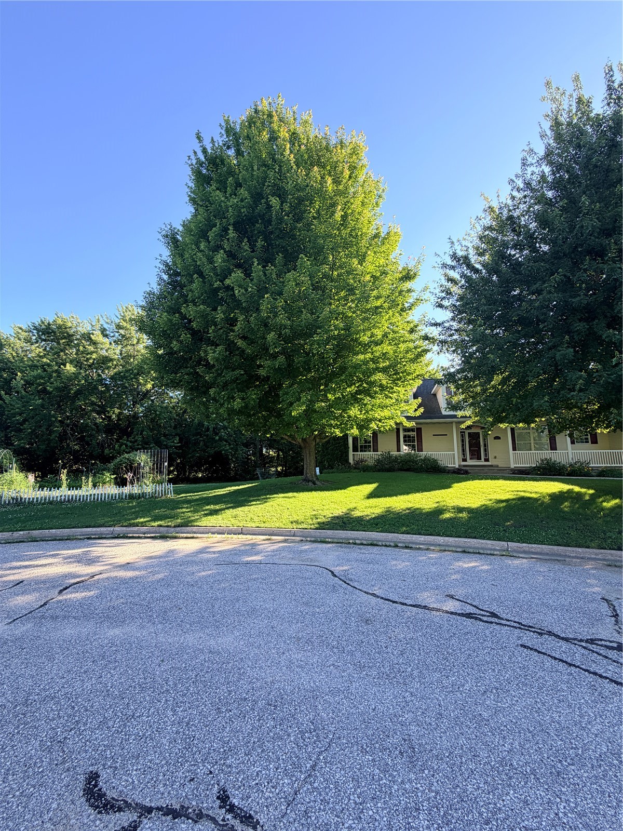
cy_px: 416
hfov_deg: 85.7
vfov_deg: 102.1
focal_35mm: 14
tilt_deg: +8.5
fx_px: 336
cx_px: 312
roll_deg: -0.2
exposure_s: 1/250
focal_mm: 2.22
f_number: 2.2
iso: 40
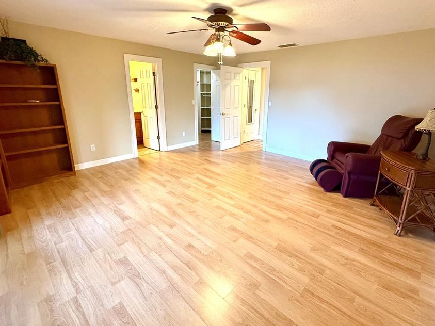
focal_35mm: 17
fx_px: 214
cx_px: 231
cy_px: 144
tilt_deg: -13.9
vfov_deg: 74.5
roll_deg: -1.0
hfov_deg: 90.9
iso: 320
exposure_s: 1/60
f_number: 2.2
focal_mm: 2.22
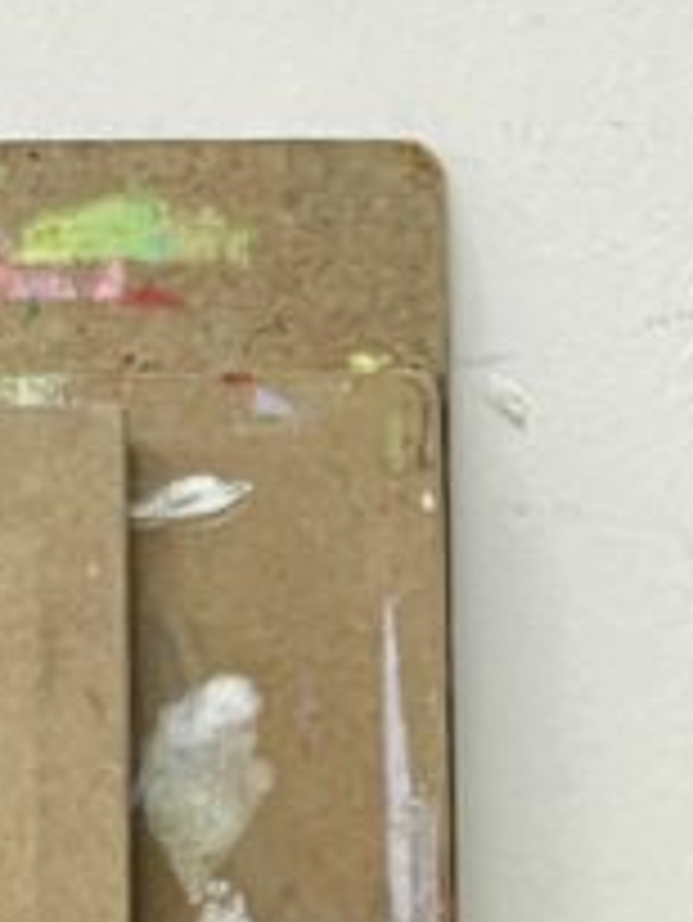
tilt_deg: -8.1
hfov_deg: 4.3
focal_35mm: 338
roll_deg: +0.9
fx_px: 9013
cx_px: 1714
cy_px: 1932
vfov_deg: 5.7
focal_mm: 6
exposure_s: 1/100
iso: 50
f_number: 2
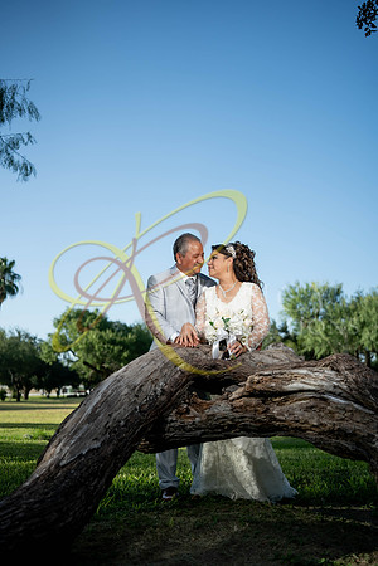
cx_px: 189
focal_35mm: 35
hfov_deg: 37.9
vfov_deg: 54.4
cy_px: 283
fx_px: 551
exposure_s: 1/2500
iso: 160
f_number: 2
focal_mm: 35
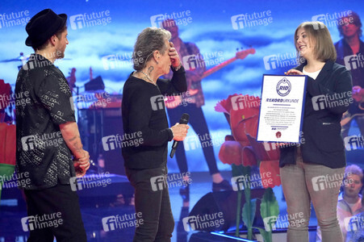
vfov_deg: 7.7
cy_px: 121
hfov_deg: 11.6
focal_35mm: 178
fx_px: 1798
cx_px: 182
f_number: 5.6
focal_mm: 178
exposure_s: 1/200
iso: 3200
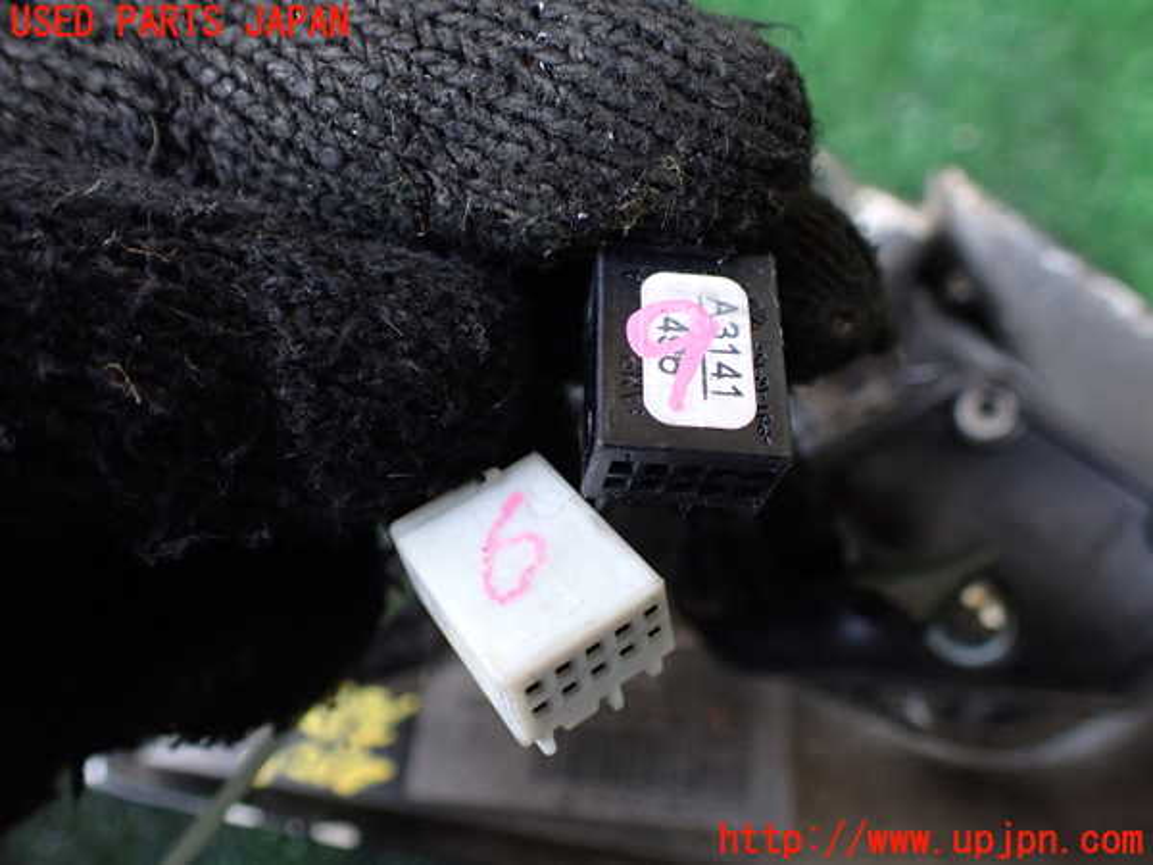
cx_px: 576
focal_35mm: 30
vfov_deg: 46.8
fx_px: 999
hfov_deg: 60.0
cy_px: 432
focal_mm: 5.4
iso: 400
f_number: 2.3
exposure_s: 1/125
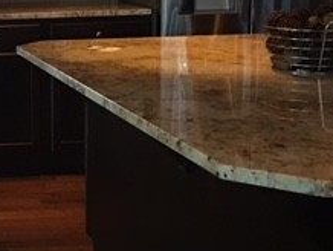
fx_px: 819
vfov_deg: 17.1
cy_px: 20
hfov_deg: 20.4
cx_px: -133
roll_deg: +1.0
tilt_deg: -5.5
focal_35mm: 85
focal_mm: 4.15
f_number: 2.2
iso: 125
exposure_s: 1/15
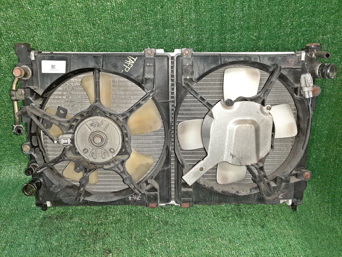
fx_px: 257
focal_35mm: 26
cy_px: 128
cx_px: 171
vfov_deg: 53.1
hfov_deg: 67.3
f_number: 1.7
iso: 351
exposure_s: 1/25
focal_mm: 3.93
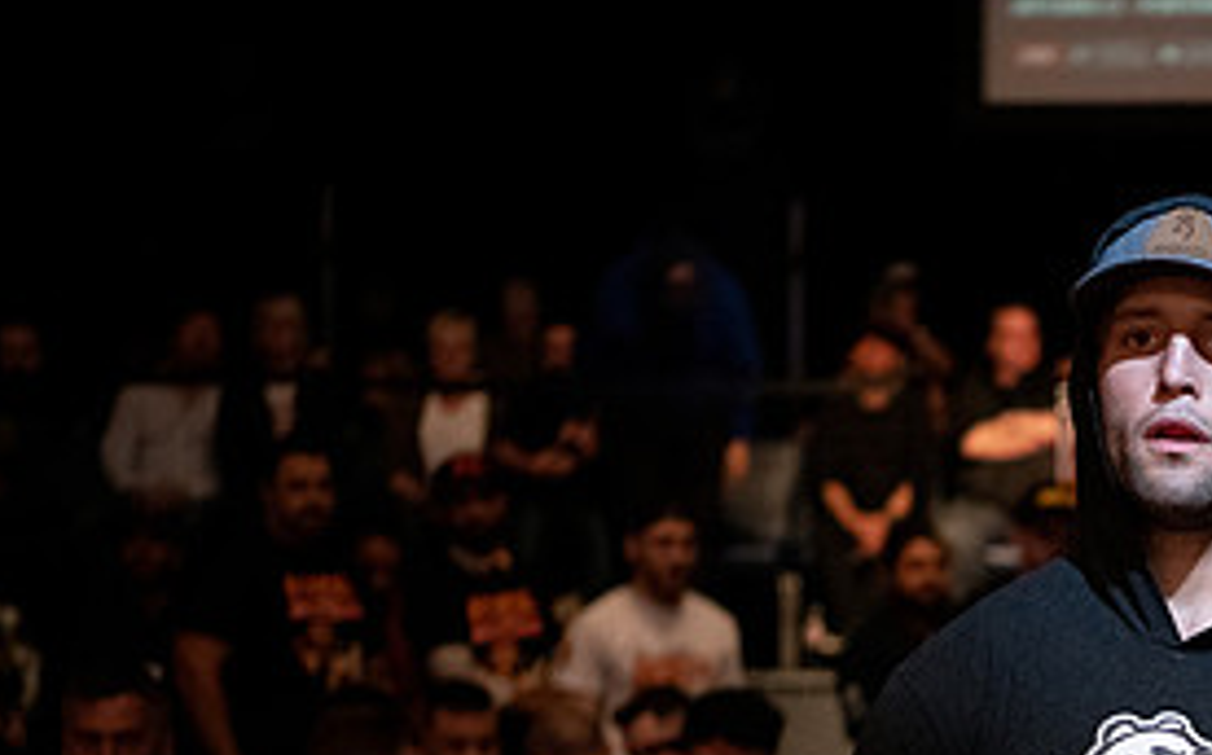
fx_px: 4951
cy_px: 823
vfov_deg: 8.7
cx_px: 1194
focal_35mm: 150
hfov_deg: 13.8
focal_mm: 70
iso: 3200
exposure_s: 1/500
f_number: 2.8
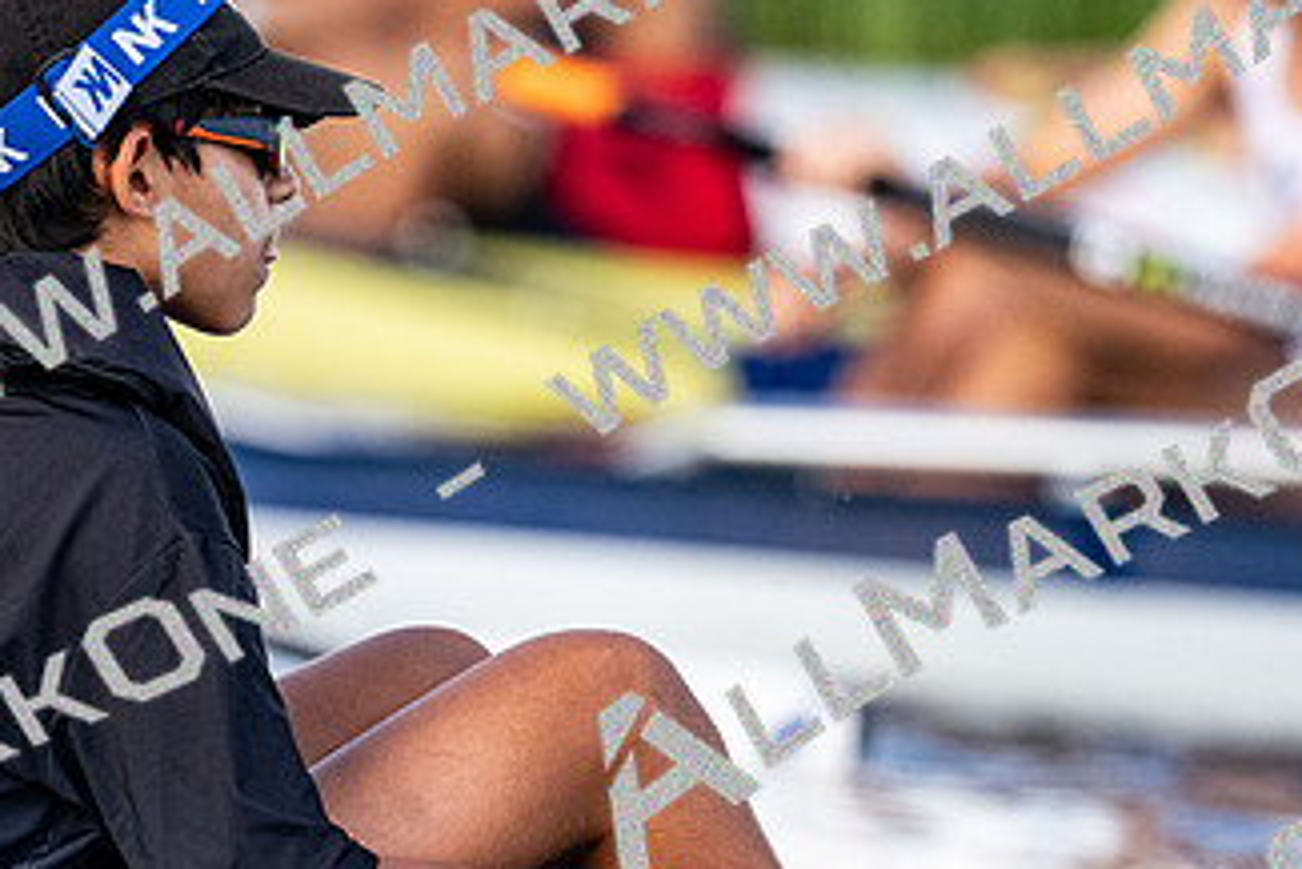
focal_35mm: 1071
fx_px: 38750
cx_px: 256
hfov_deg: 1.9
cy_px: 503
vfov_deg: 1.3
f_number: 4.5
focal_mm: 400
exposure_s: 1/2500
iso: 1100
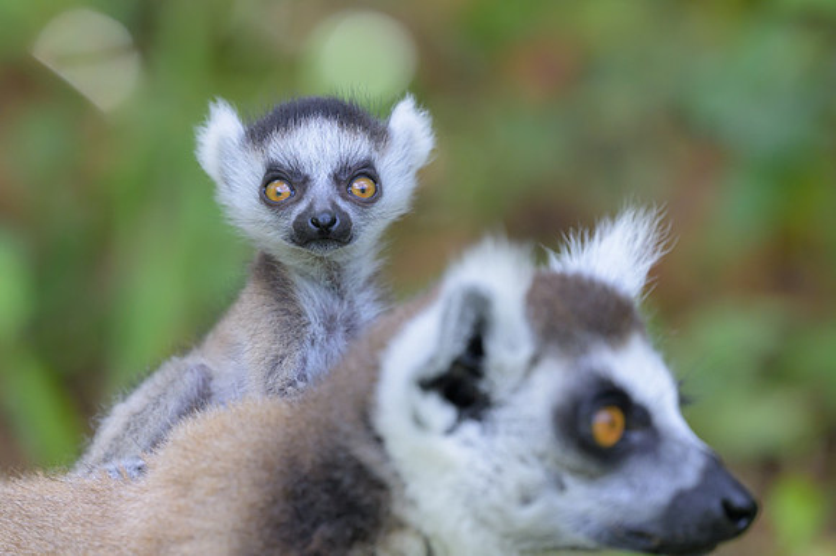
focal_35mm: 591
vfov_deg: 2.3
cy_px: 145
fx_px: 13727
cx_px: 218
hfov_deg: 3.5
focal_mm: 400
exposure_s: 1/1250
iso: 1000
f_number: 4
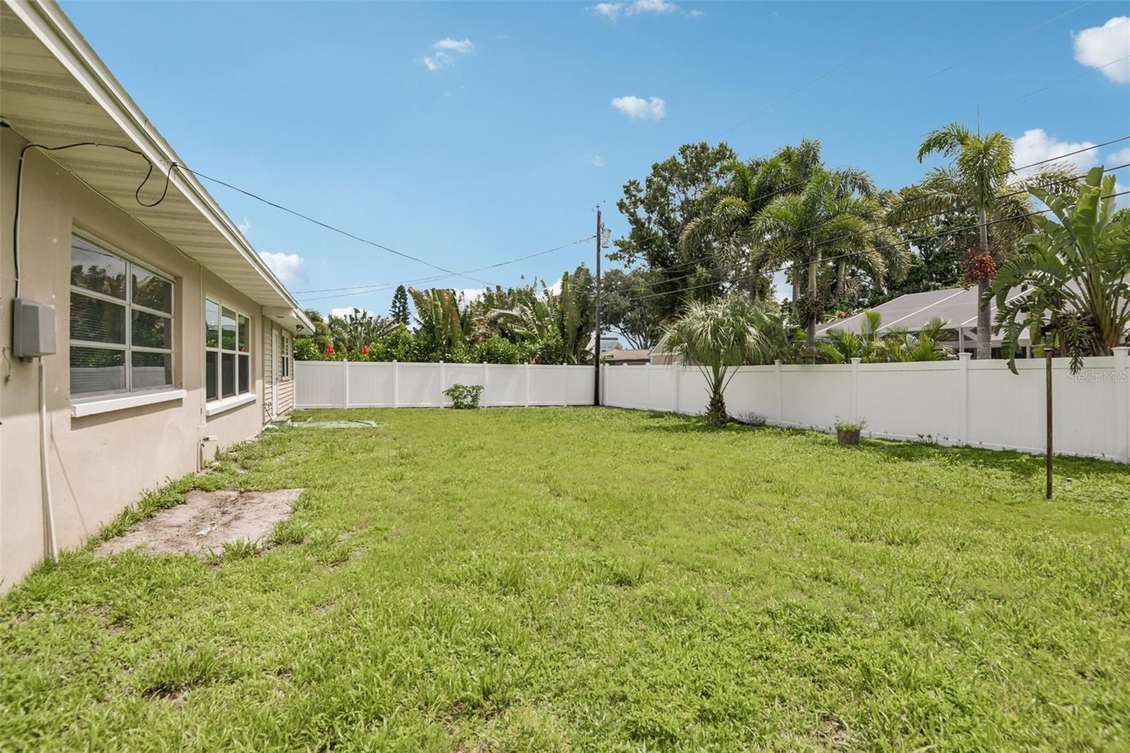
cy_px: 376
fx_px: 502
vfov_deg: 73.7
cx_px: 565
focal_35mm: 16
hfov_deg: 96.7
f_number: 8
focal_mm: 16
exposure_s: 1/2000
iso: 400
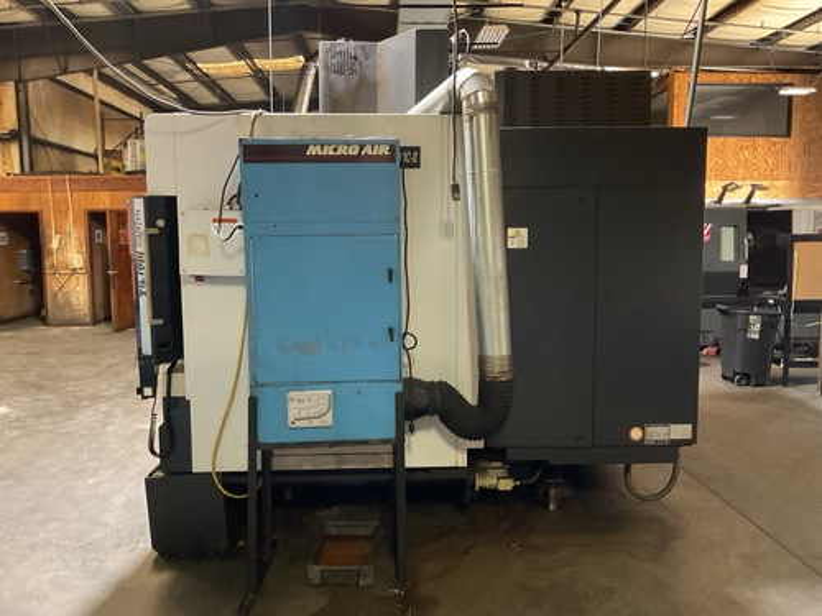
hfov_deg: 61.7
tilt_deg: -6.4
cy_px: 308
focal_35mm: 29
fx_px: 689
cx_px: 411
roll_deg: -1.1
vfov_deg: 48.2
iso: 500
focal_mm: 3
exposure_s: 1/30
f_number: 1.8
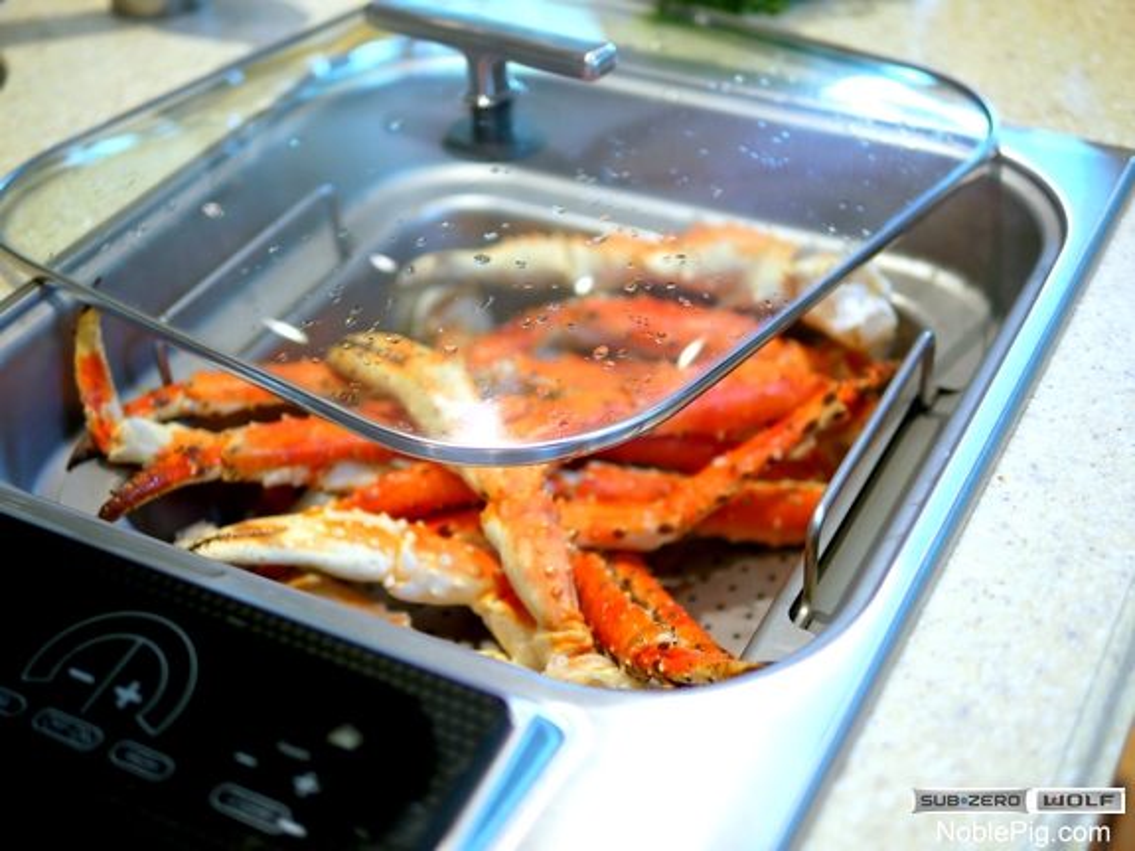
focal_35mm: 50
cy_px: 426
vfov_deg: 29.1
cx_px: 568
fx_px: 1639
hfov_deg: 38.2
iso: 100
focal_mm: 25
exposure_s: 1/125
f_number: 1.4
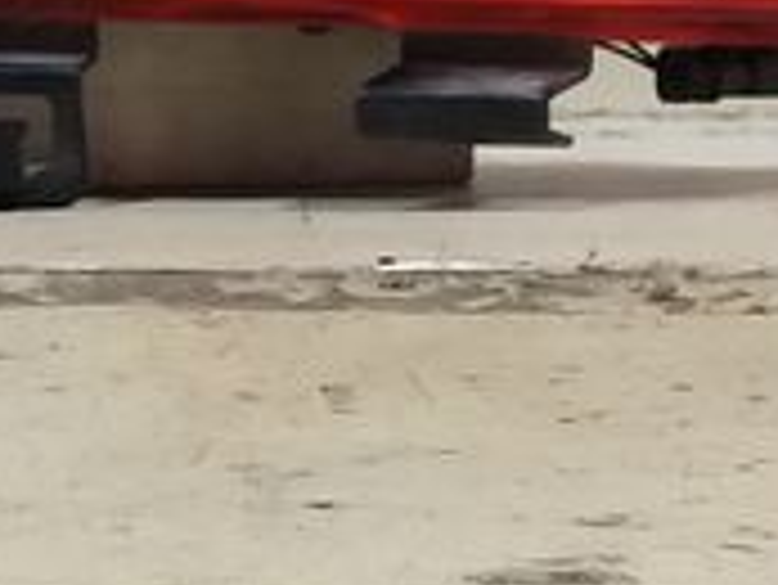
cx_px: 63
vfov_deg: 9.1
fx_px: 3644
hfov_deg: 12.1
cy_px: 68
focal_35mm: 162
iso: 160
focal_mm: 3.7
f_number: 1.9
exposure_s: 1/25
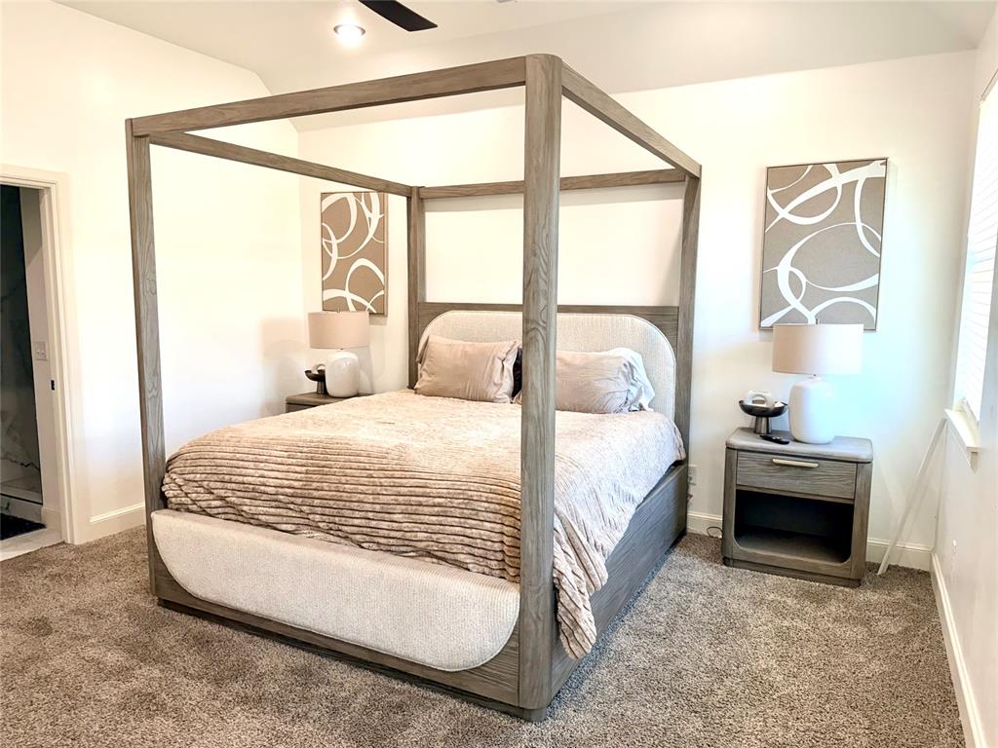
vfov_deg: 56.8
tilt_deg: -6.7
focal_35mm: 24
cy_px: 374
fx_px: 692
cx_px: 499
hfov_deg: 71.6
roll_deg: -0.9
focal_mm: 6.76
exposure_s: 1/120
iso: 160
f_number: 1.78
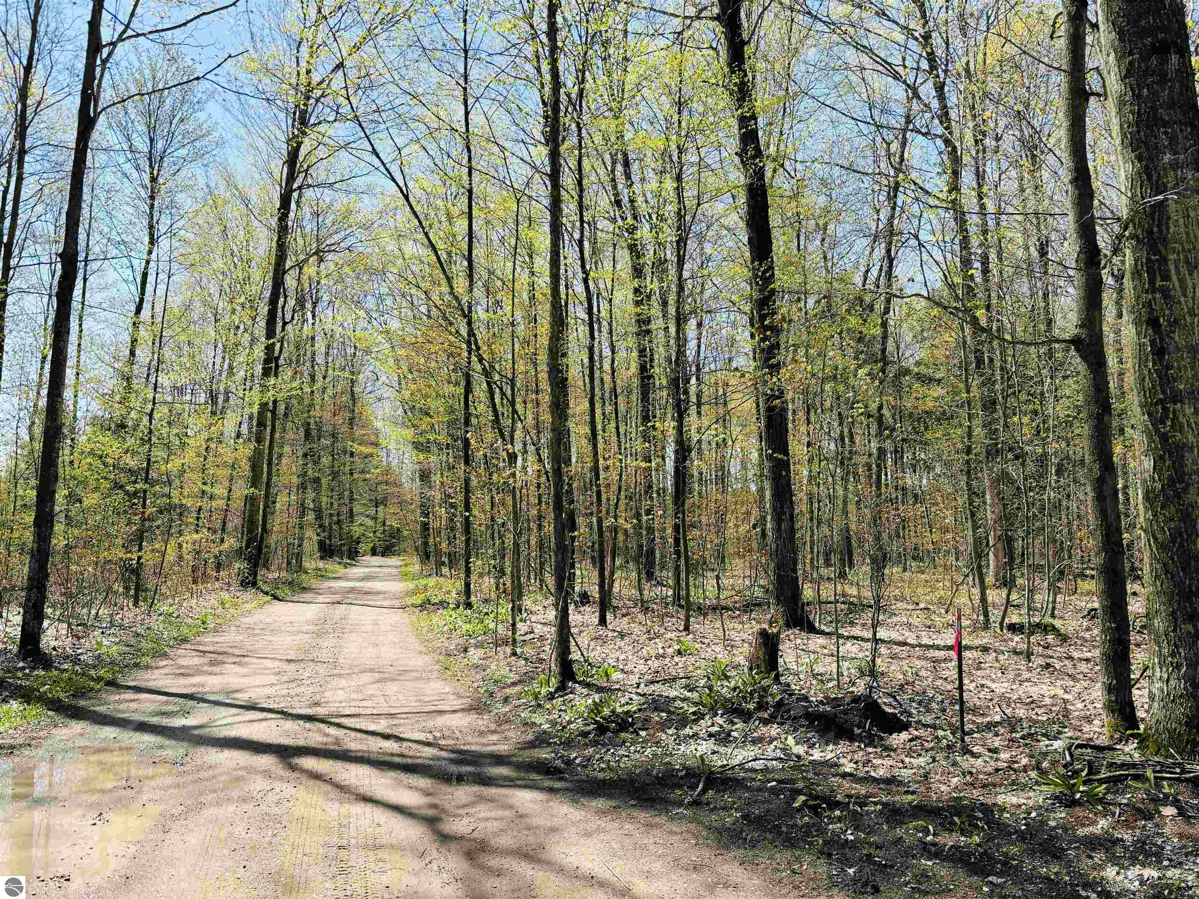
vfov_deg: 53.1
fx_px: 901
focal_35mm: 26
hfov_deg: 67.3
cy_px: 450
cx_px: 600
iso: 50
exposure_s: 1/1590
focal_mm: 5.96
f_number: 1.6
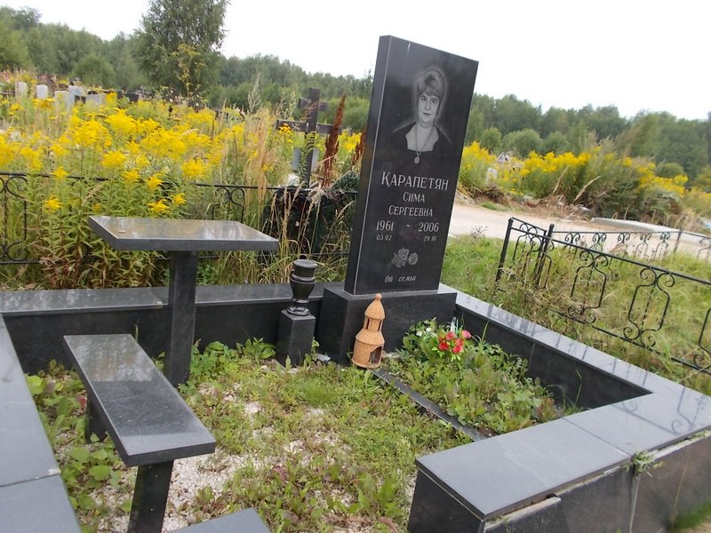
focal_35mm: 26
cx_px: 356
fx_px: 534
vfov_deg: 53.1
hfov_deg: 67.3
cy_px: 266
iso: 80
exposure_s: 1/250
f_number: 3.2
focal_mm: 4.6
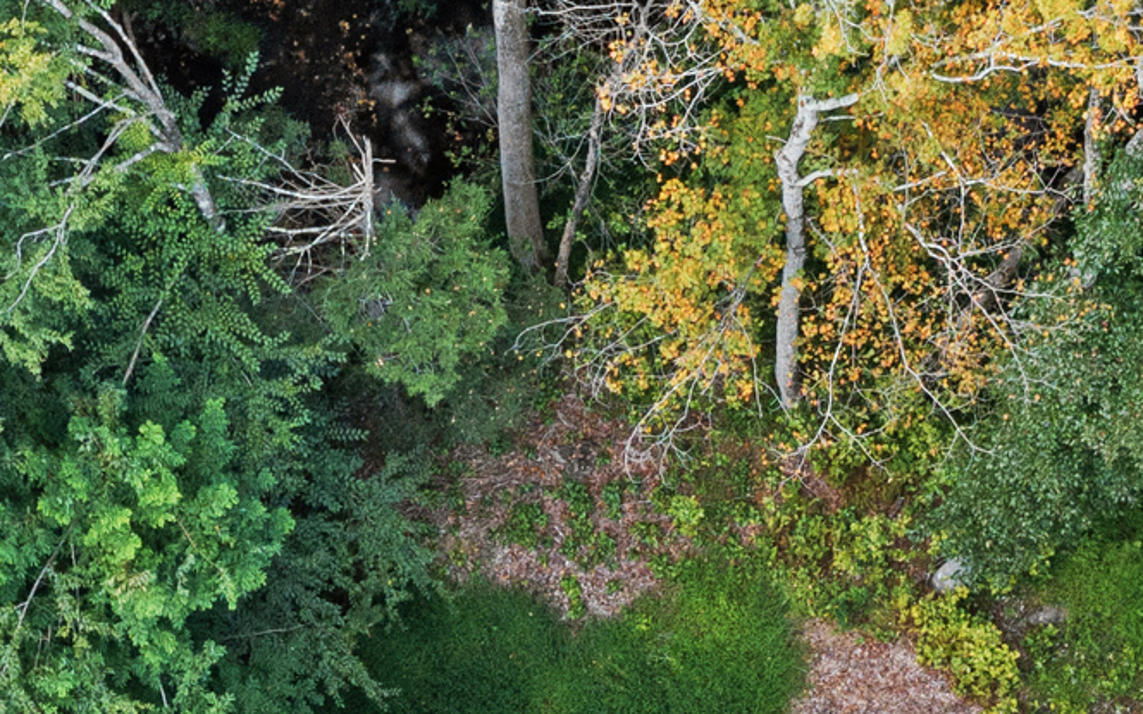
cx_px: 182
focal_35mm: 132
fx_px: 4112
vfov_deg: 9.2
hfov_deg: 15.7
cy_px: 1560
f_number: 4
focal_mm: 10.26
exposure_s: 1/200
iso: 100
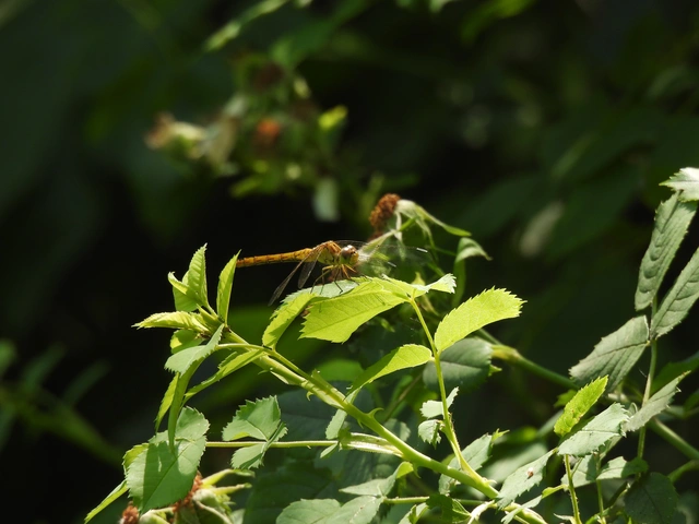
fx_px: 20193
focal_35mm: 1000
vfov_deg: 1.5
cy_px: 262
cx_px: 350
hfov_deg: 2.0
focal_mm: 178
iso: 100
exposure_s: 1/160
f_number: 5.6
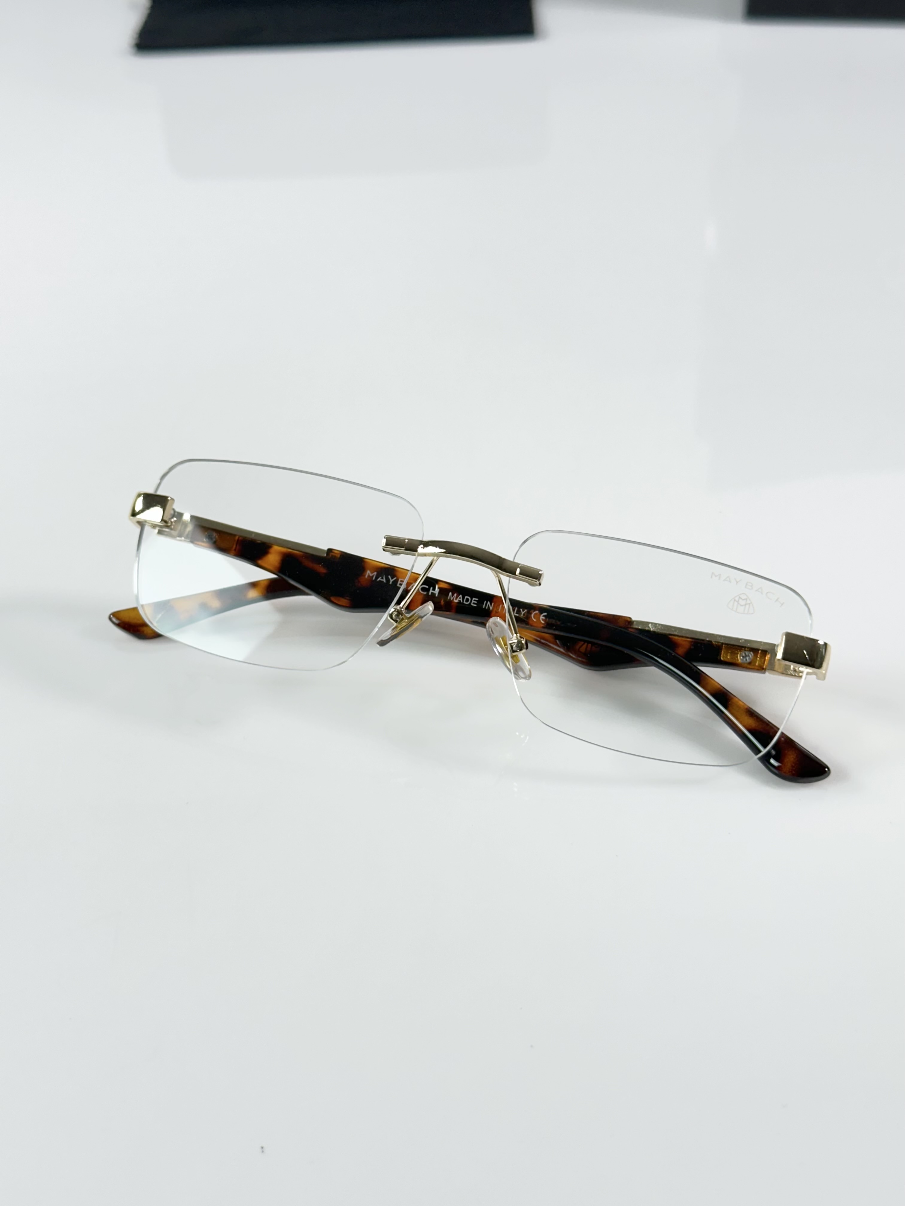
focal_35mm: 48
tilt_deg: -38.2
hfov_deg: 30.3
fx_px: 1673
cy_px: 603
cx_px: 452
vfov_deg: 39.7
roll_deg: +3.3
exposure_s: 1/100
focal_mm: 6.86
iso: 64
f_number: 1.78
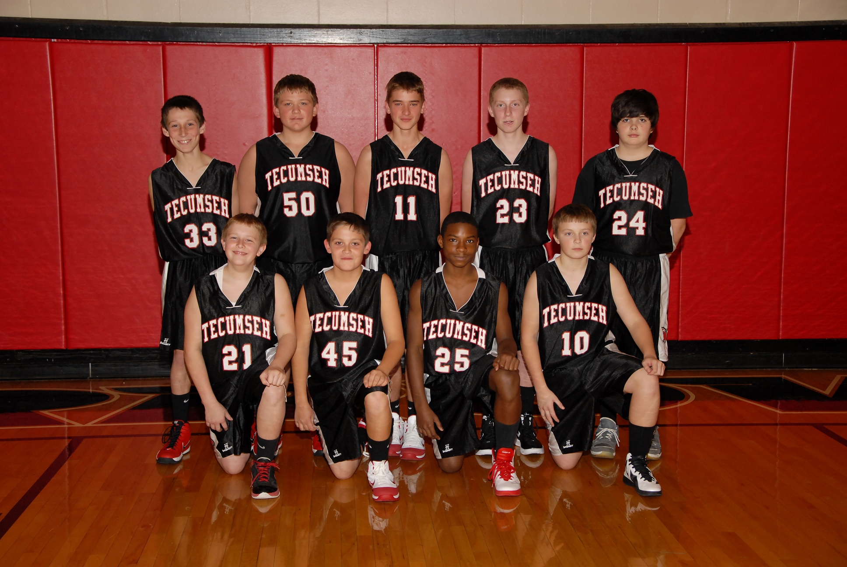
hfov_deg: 37.8
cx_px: 424
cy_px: 284
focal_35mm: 52
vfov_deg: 25.8
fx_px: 1237
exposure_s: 1/100
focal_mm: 35
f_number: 4.5
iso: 400
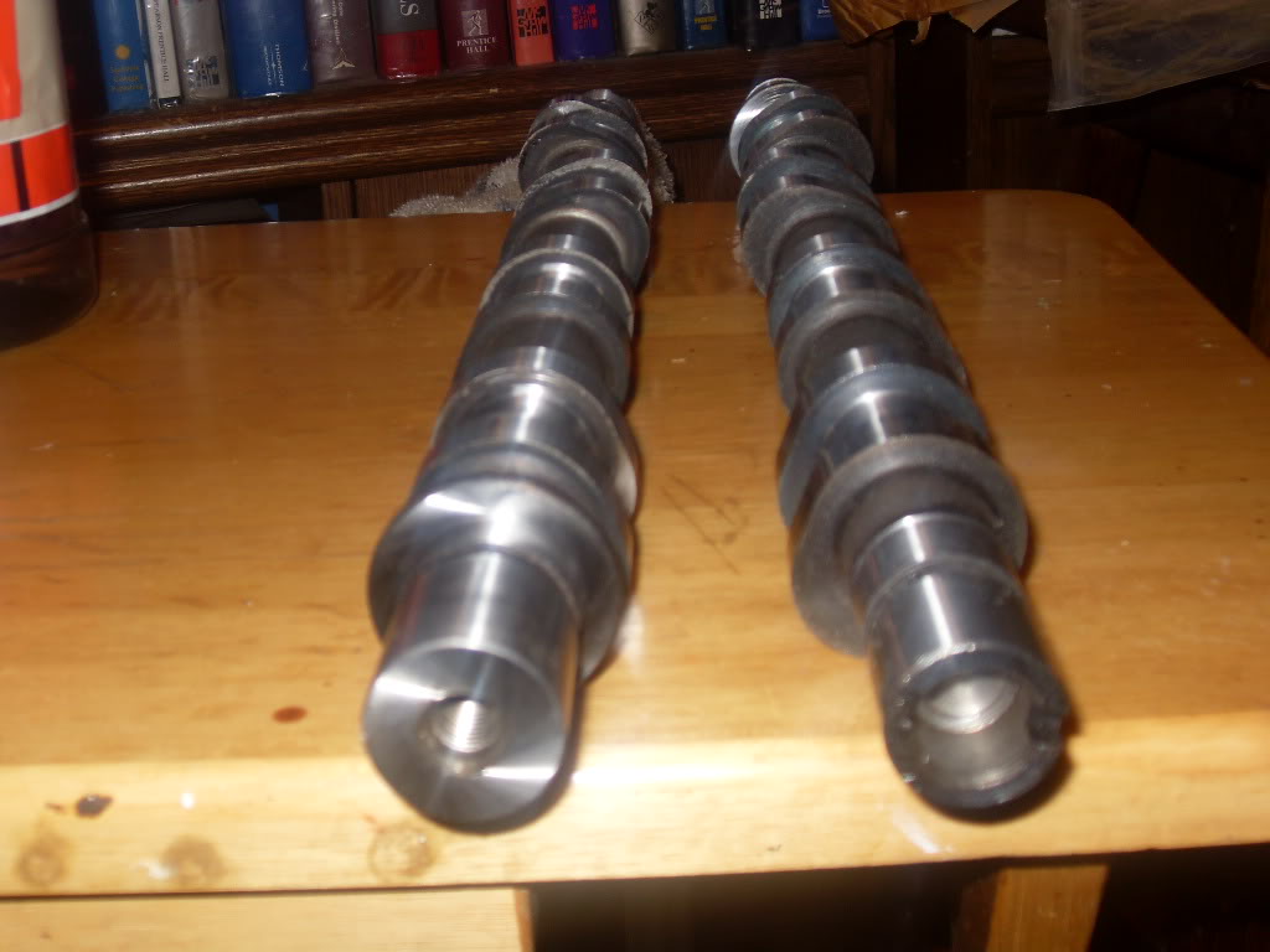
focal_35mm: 53
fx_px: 1944
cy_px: 476
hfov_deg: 36.2
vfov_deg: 27.5
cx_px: 635
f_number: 3.4
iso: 100
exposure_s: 1/60
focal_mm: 8.4
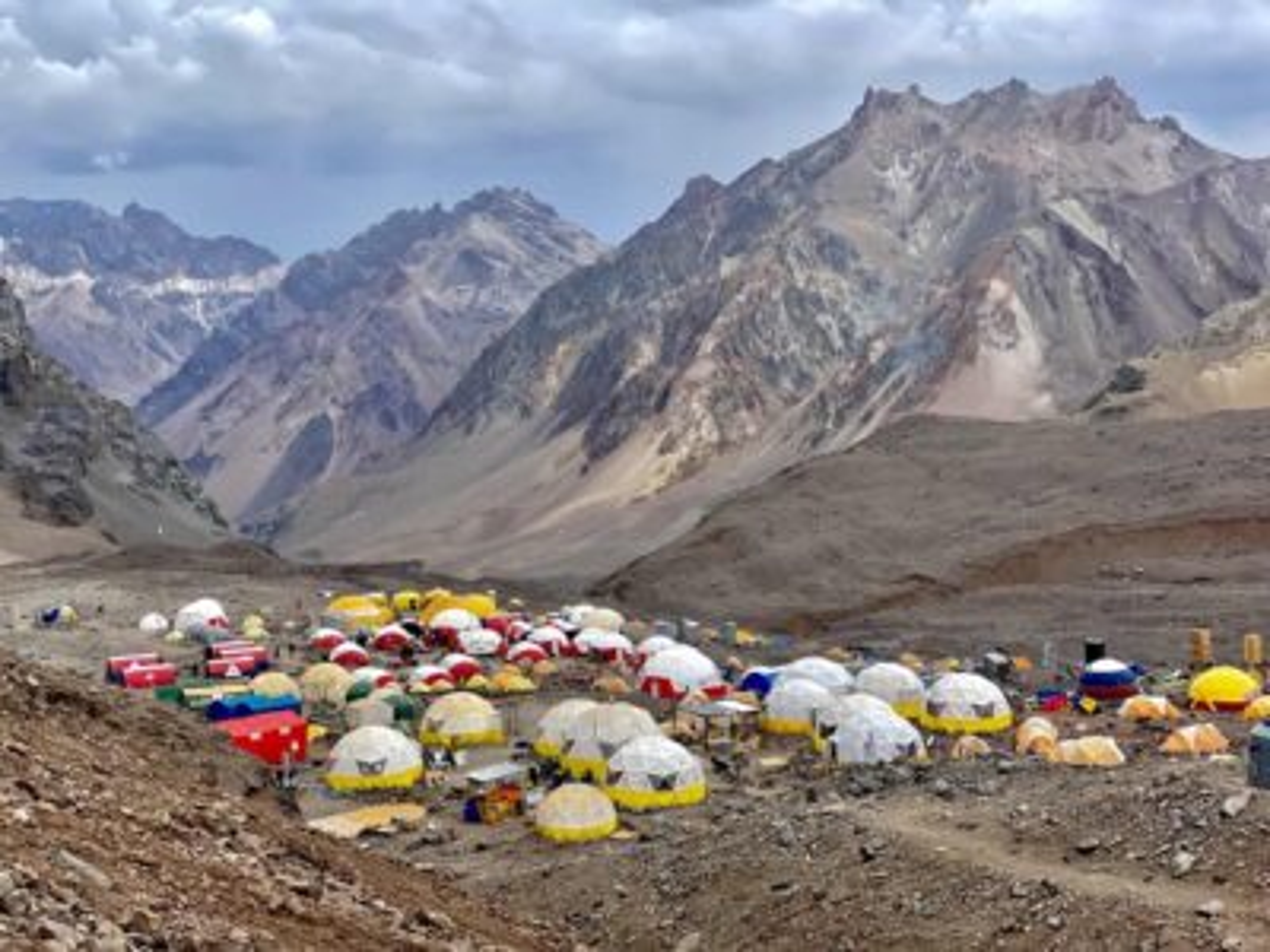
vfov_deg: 28.0
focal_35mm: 52
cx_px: 635
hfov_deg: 36.8
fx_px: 1908
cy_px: 476
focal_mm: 6
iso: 20
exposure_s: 1/999
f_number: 2
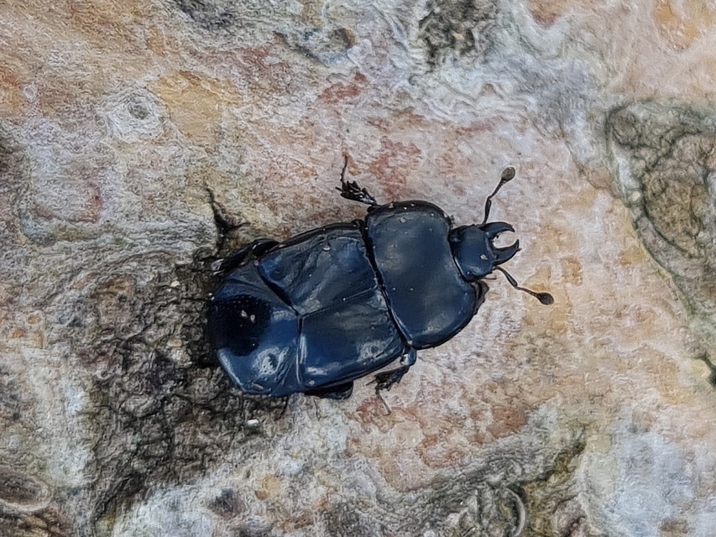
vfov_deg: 53.1
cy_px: 268
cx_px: 358
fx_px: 538
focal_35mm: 26
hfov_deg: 67.3
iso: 50
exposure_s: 1/270
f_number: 1.8
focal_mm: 5.4
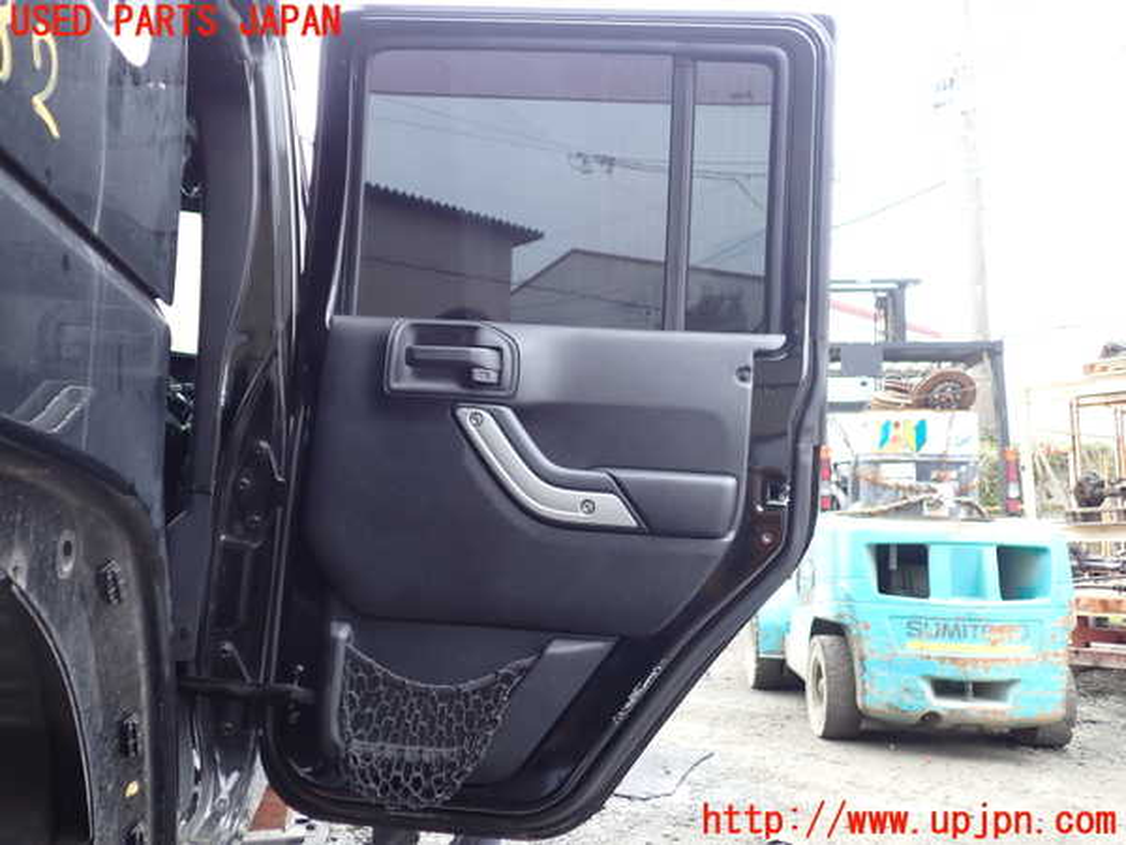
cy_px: 422
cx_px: 563
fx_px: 976
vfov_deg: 46.8
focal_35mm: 30
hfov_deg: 60.0
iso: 100
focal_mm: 5.4
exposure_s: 1/80
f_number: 2.3
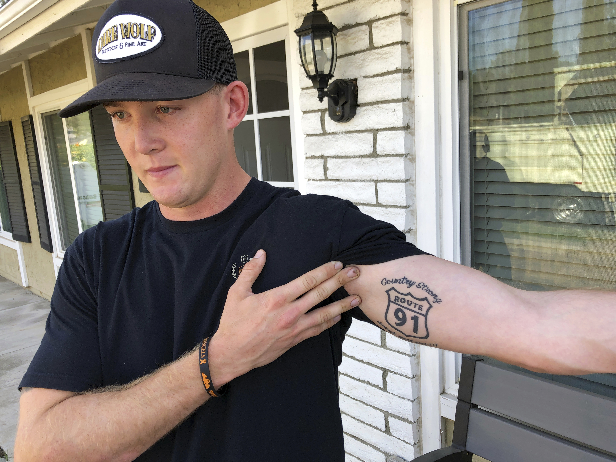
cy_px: 231
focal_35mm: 28
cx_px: 308
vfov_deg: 49.7
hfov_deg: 63.4
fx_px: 498
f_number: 1.8
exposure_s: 1/184
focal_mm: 3.99
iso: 20
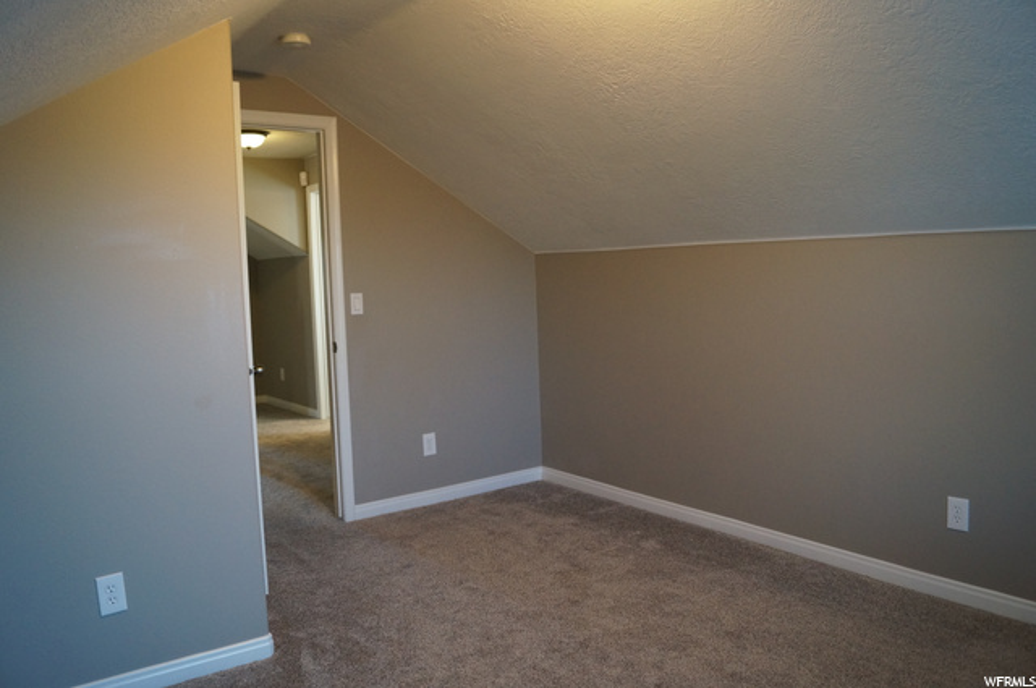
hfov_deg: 67.4
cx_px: 518
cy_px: 344
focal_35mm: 27
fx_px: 776
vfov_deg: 47.8
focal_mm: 18
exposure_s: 1/60
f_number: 4
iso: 1250
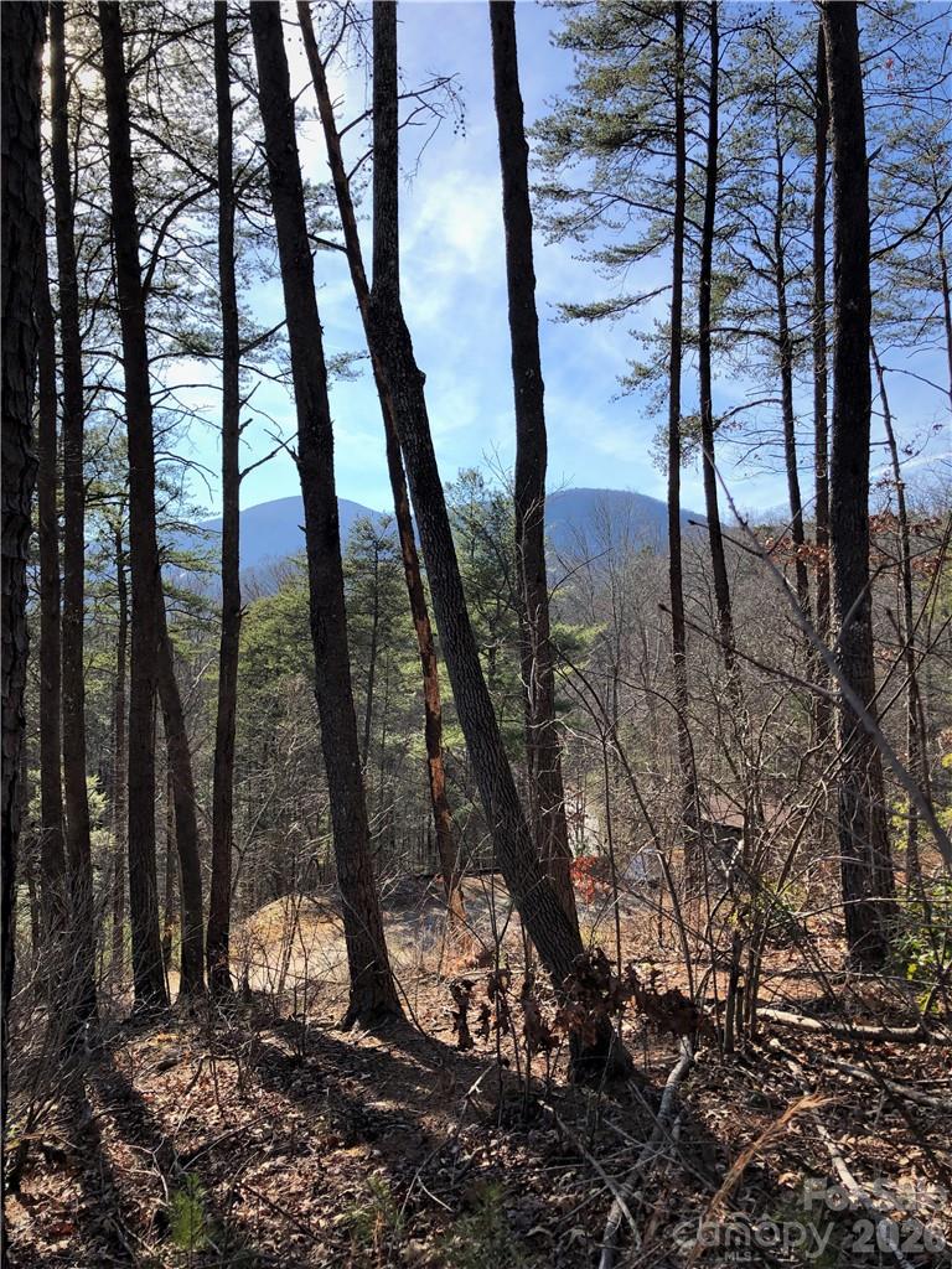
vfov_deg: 63.4
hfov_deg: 49.7
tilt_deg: +0.5
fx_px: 1027
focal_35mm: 28
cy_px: 634
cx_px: 476
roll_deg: -1.8
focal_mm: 3.99
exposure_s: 1/1453
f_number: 1.8
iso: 20
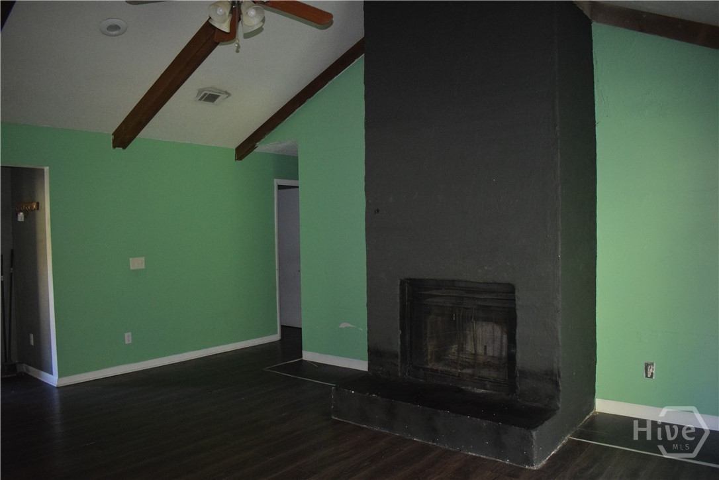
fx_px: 539
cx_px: 360
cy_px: 240
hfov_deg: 67.4
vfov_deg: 47.9
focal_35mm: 27
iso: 3200
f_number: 3.5
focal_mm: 18
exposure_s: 1/60
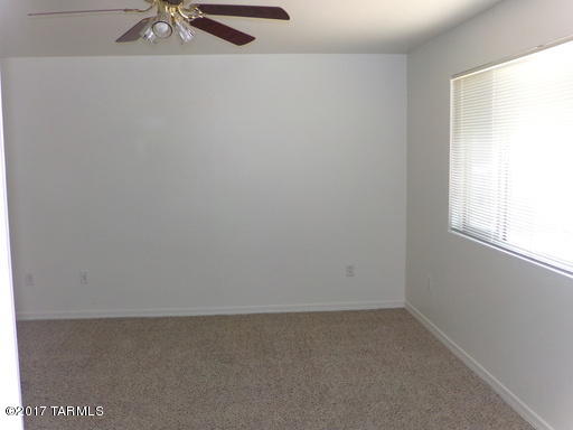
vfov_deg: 42.9
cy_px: 215
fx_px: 546
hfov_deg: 55.4
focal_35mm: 33
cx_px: 286
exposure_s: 1/90
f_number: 3.4
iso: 200
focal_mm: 5.9
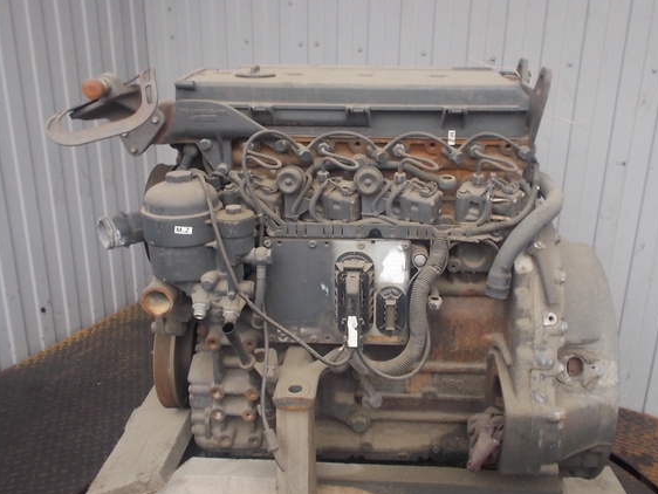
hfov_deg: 55.2
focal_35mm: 33
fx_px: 628
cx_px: 363
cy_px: 228
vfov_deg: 42.9
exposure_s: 1/50
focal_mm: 4.1
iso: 80
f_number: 3.3
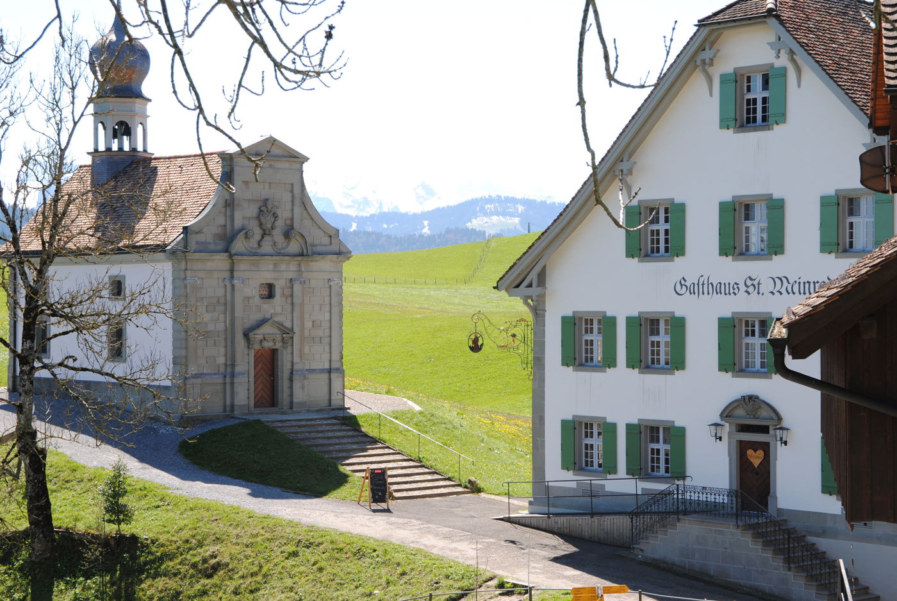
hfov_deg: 29.2
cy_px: 300
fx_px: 1721
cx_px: 448
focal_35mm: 69
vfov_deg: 19.8
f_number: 9
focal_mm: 46
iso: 100
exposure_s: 1/100
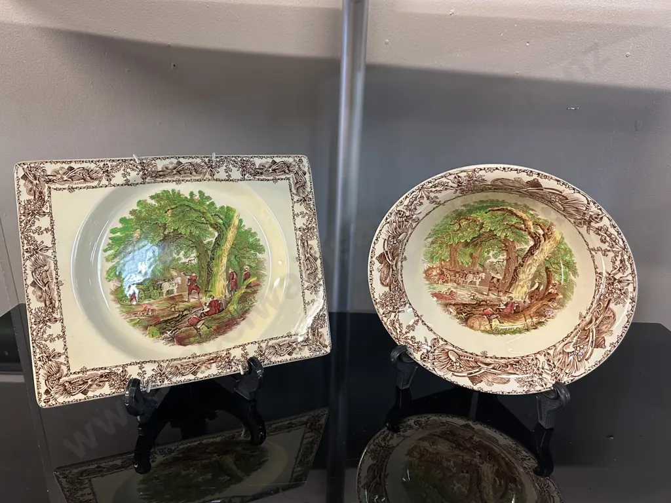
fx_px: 465
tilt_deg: -21.2
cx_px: 336
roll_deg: -2.2
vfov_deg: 56.8
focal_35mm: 24
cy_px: 252
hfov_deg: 71.6
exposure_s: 1/50
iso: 200
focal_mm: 6.86
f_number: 1.78
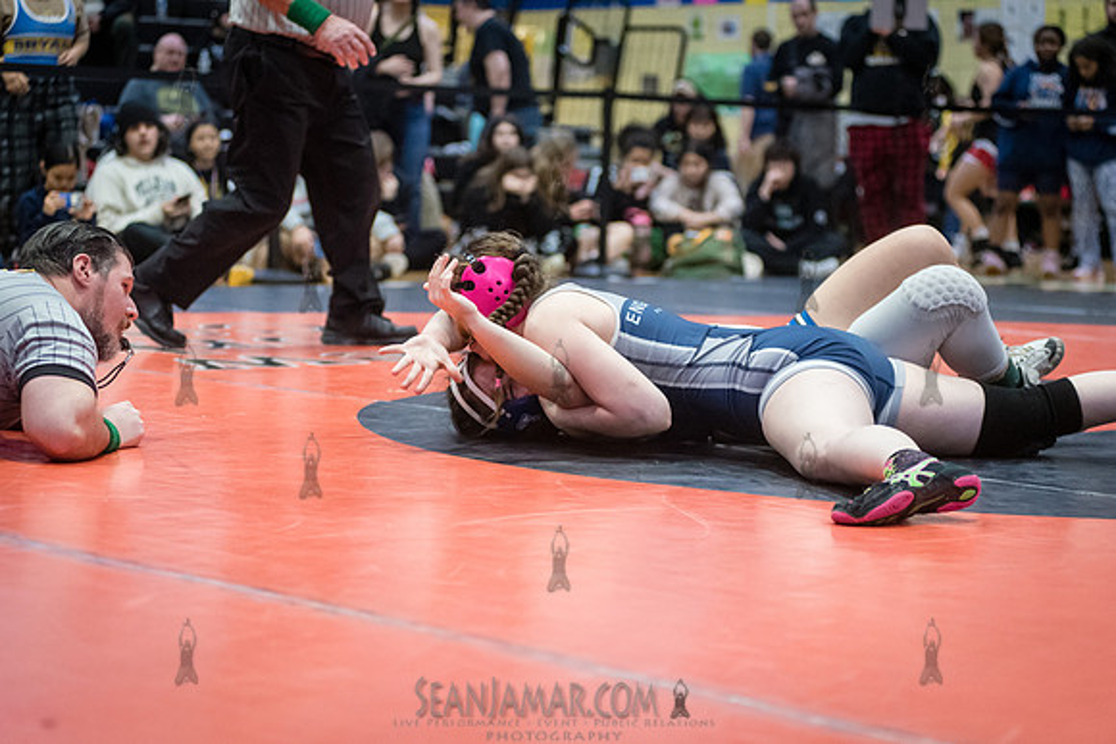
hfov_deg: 25.1
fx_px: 2511
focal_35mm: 81
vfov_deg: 16.9
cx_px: 558
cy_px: 372
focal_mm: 80
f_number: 3.2
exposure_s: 1/500
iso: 8000
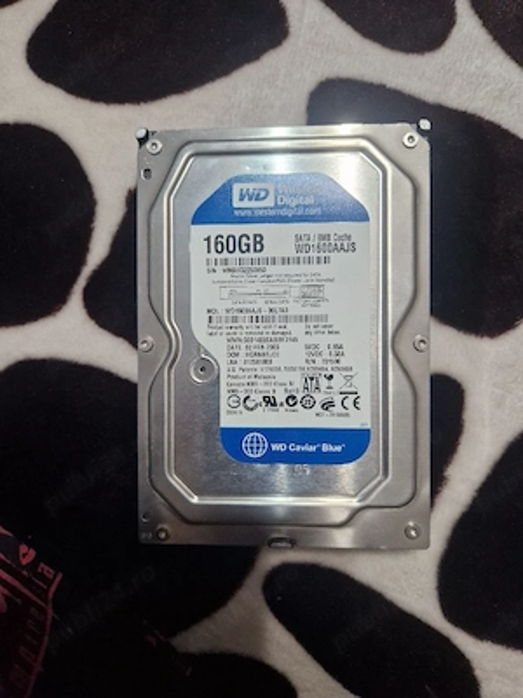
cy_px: 349
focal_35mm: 23
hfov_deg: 58.9
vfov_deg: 73.9
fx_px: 463
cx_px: 262
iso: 320
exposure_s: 1/100
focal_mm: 5.4
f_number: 1.8
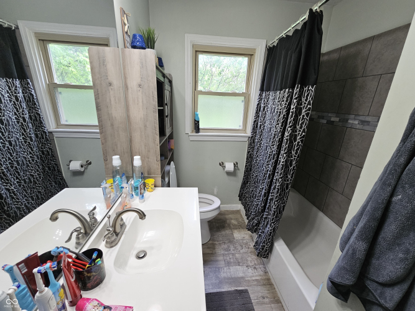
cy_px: 156
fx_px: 156
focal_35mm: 13
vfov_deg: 89.9
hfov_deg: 106.2
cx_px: 208
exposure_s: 1/100
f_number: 2.2
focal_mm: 2.2
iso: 250
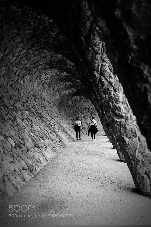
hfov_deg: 31.9
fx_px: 264
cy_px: 114
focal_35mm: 42
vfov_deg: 46.4
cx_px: 76
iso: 100
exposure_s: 1/30
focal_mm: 28
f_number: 4.5
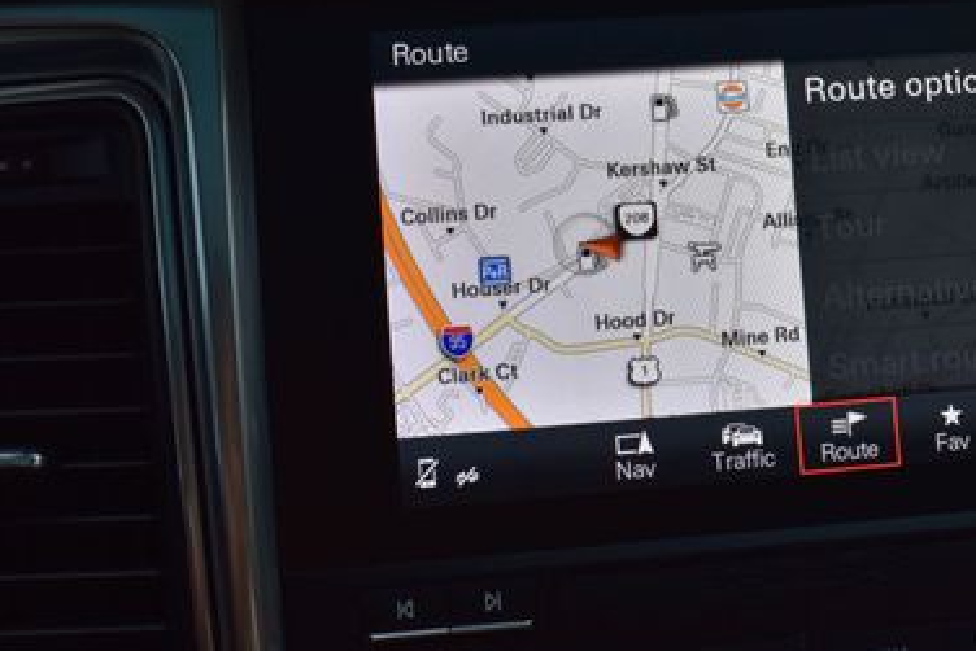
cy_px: 228
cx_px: 701
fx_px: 1867
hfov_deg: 29.0
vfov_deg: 19.7
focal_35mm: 69
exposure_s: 1/125
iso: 400
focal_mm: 27
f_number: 9
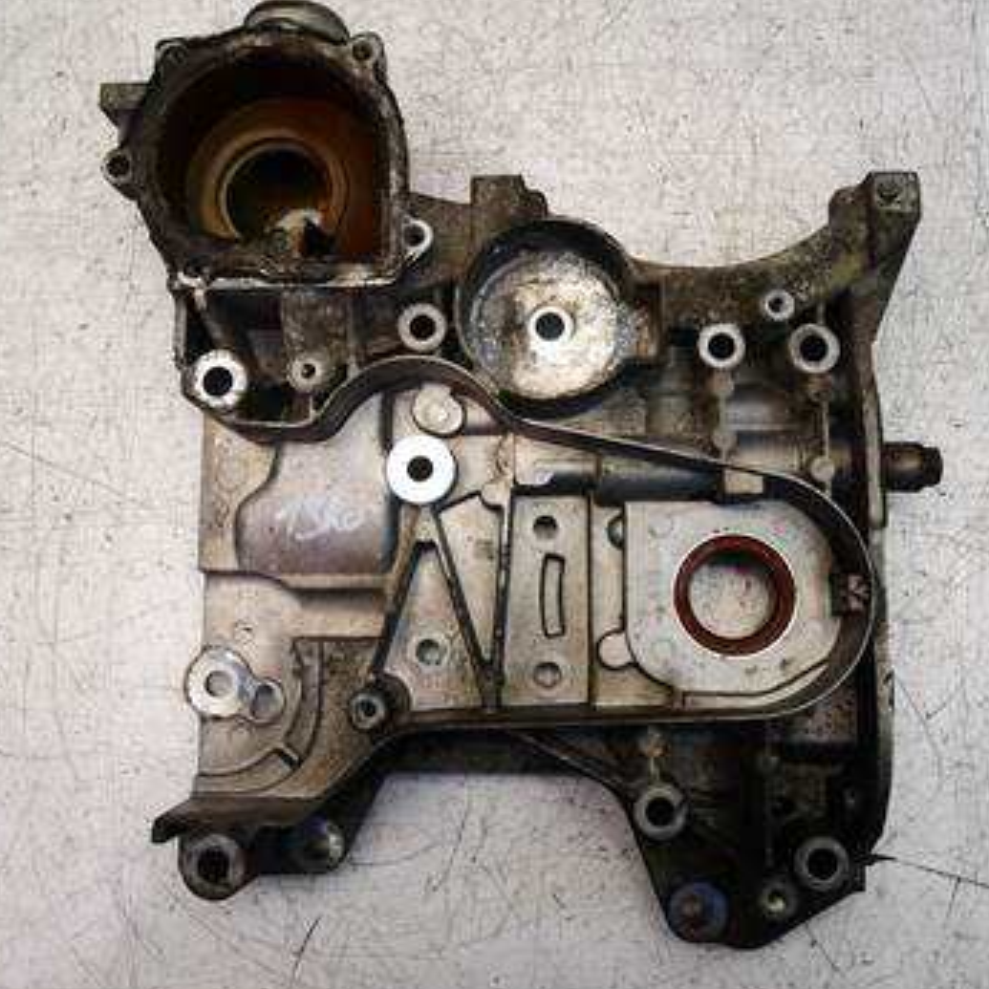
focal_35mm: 32
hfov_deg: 51.1
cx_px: 510
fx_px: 1034
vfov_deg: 51.1
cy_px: 493
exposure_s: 1/60
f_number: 3.5
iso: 400
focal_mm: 13
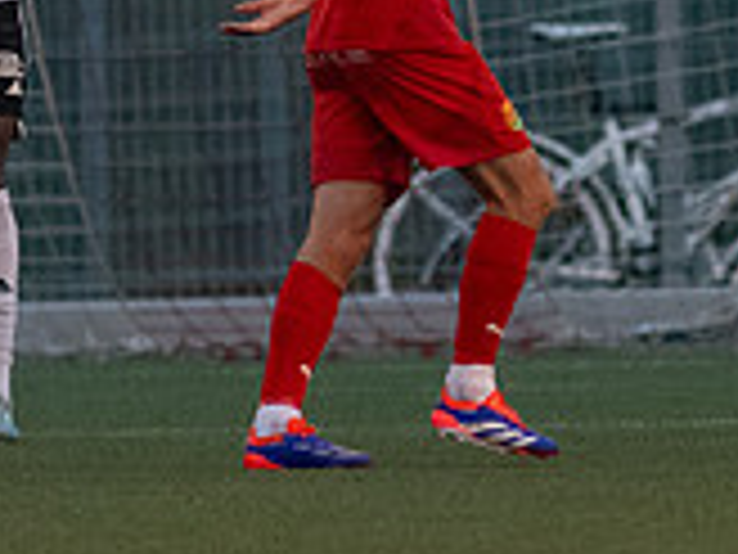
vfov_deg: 0.7
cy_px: 192
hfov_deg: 0.9
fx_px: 44601
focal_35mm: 2092
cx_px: 1552
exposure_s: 1/1000
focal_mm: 300
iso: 5000
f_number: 3.2
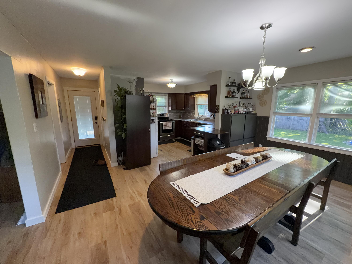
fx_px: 142
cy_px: 132
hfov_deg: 102.1
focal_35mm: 14
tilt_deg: -10.5
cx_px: 176
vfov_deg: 85.7
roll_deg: +0.6
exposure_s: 1/120
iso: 320
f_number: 2.2
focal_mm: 2.22
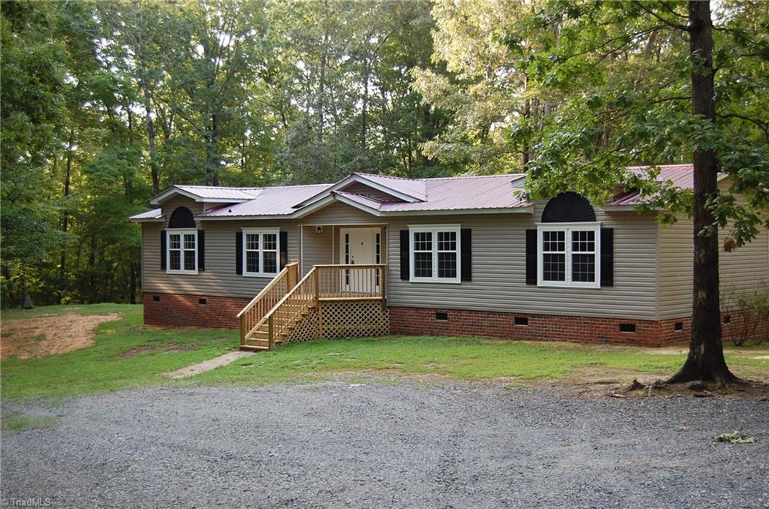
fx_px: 991
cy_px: 254
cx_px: 384
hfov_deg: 42.4
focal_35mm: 46
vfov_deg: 28.8
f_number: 5
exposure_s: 1/100
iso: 400
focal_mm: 31
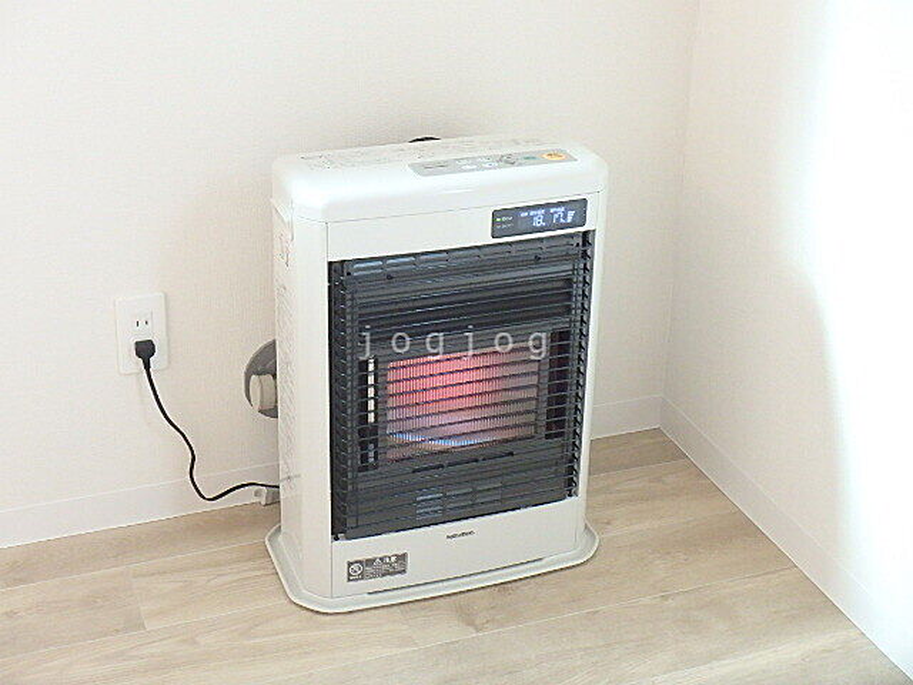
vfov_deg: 29.7
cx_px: 456
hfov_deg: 38.9
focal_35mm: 49
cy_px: 342
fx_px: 1292
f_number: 5.2
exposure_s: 1/30
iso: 800
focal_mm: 8.7
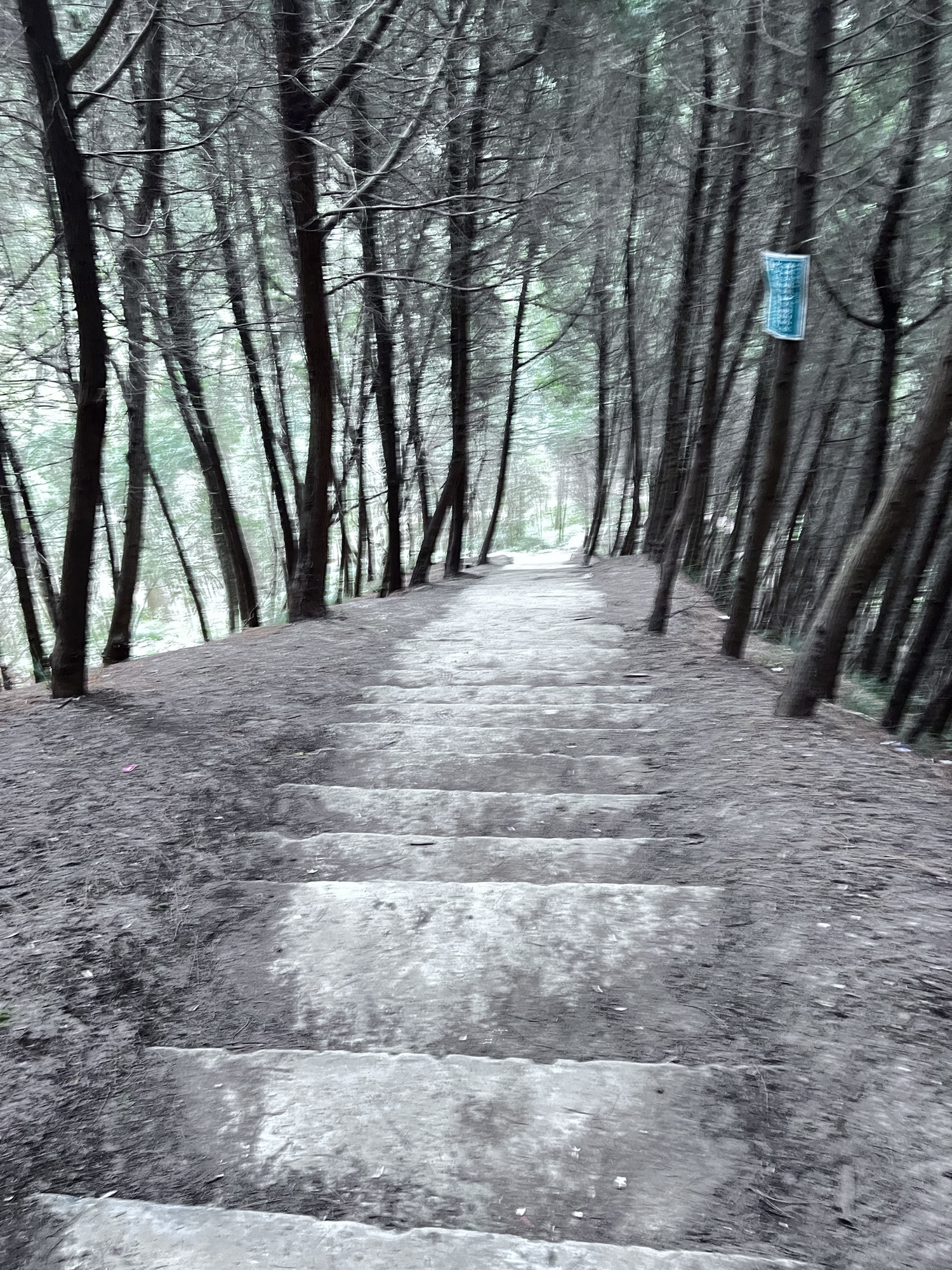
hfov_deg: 53.1
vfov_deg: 67.3
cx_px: 476
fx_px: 953
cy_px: 635
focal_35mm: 26
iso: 640
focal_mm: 5.7
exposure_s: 1/31
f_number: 1.5
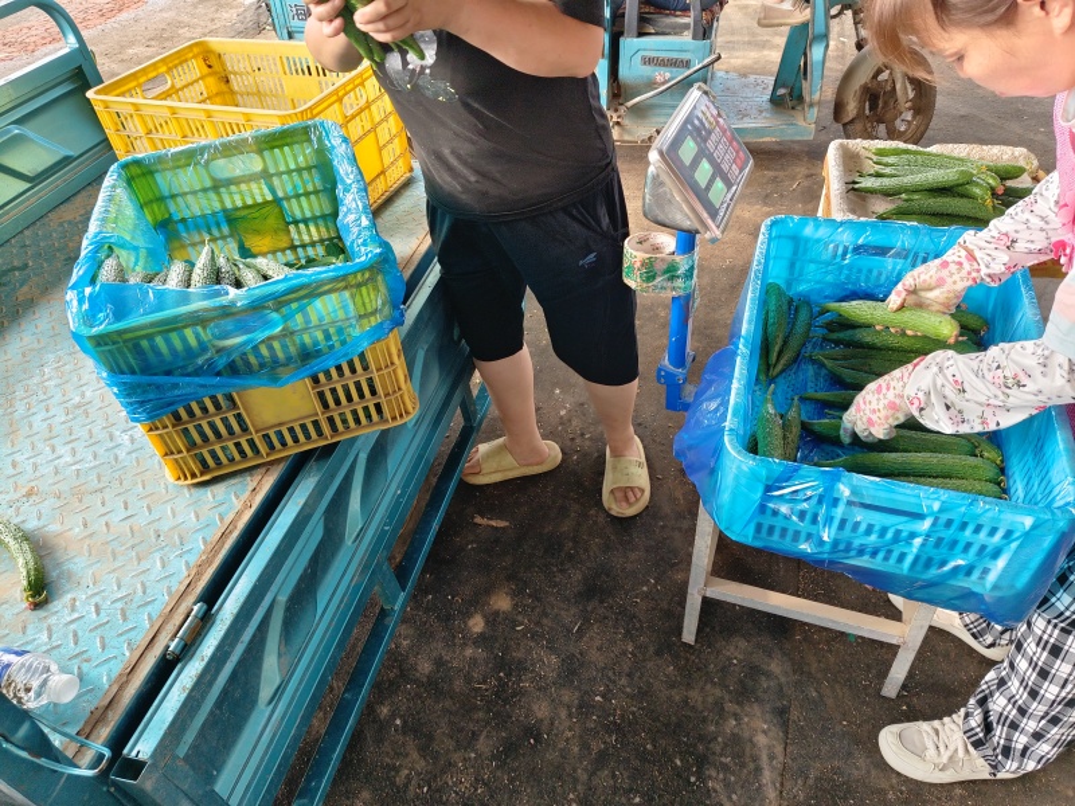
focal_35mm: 23
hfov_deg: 73.9
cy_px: 403
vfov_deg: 58.9
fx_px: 714
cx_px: 538
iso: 50
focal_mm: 5.5
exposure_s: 1/271
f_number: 1.88
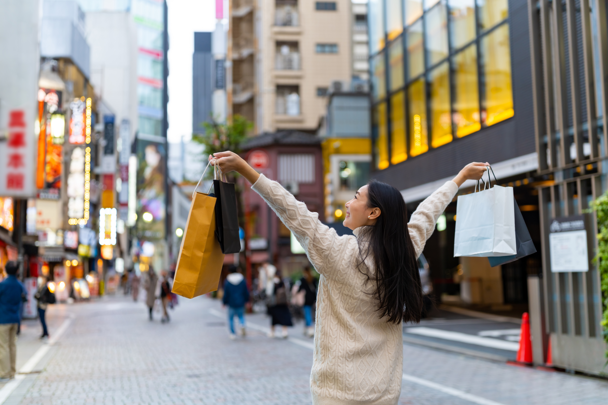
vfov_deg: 33.4
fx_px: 675
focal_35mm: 40
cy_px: 202
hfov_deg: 48.5
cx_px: 304
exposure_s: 1/320
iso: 250
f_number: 1.4
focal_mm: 40
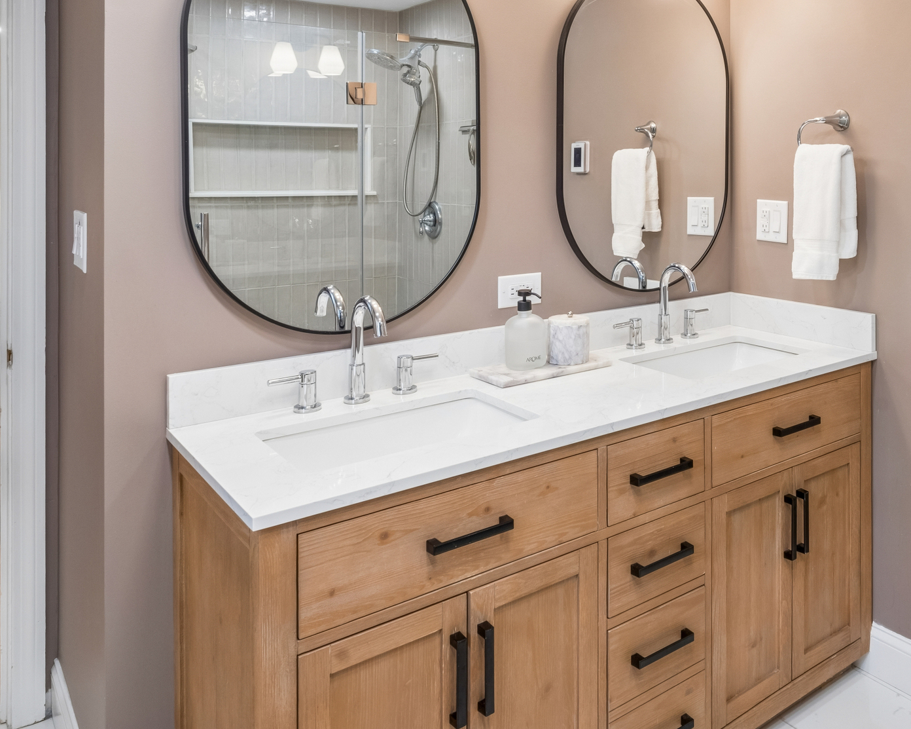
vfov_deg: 45.1
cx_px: 715
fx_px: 832
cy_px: 151
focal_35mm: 31
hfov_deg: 53.9
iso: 400
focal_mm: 14.9
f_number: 13
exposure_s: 1/8
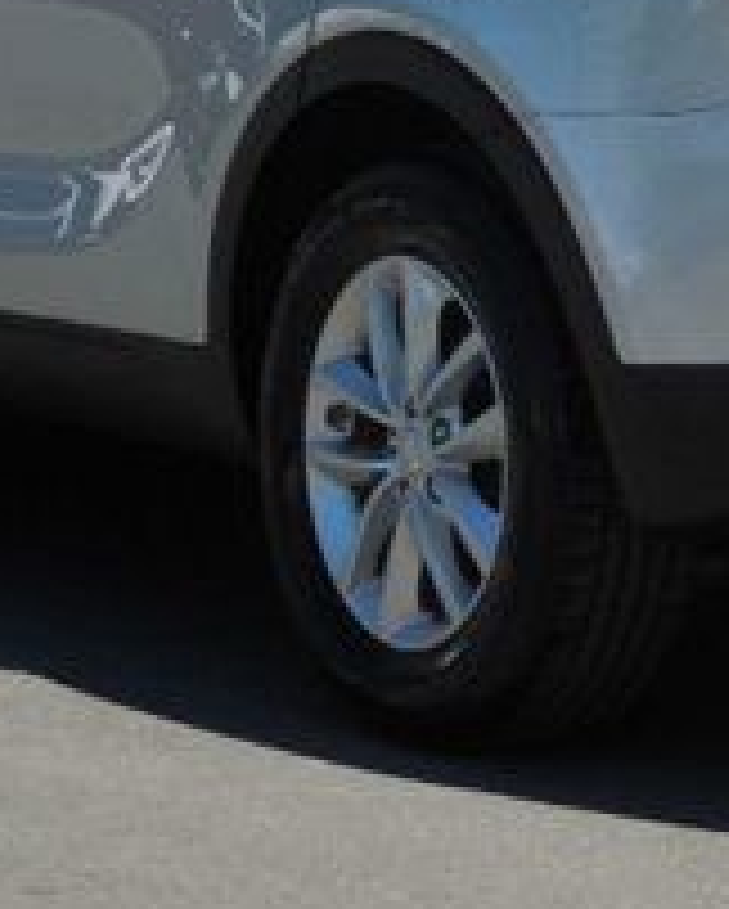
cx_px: 698
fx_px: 5736
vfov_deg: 9.0
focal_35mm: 213
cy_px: -68
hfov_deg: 7.2
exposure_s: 1/640
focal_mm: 12.5
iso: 125
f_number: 4.4
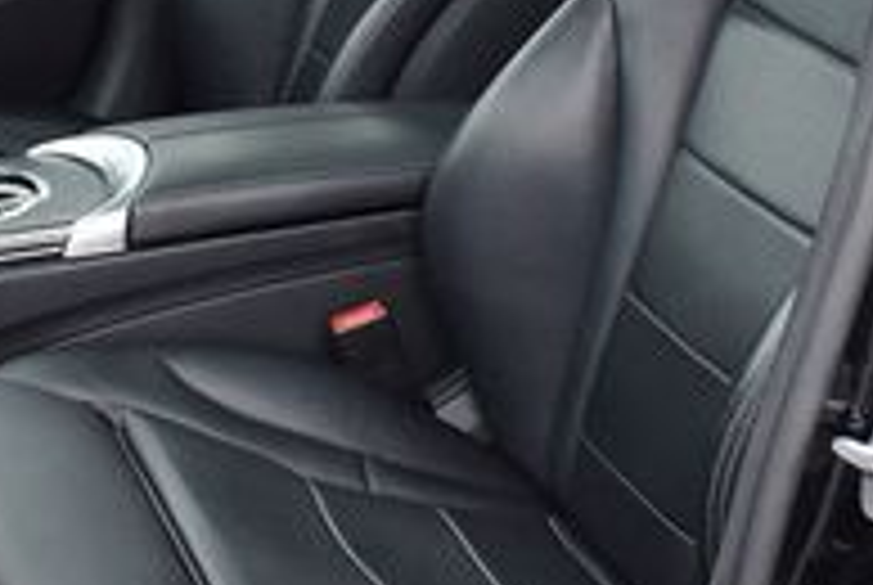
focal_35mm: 89
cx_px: 544
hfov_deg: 22.8
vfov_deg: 15.4
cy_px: 209
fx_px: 2162
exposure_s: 1/250
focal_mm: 18
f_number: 3.5
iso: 720
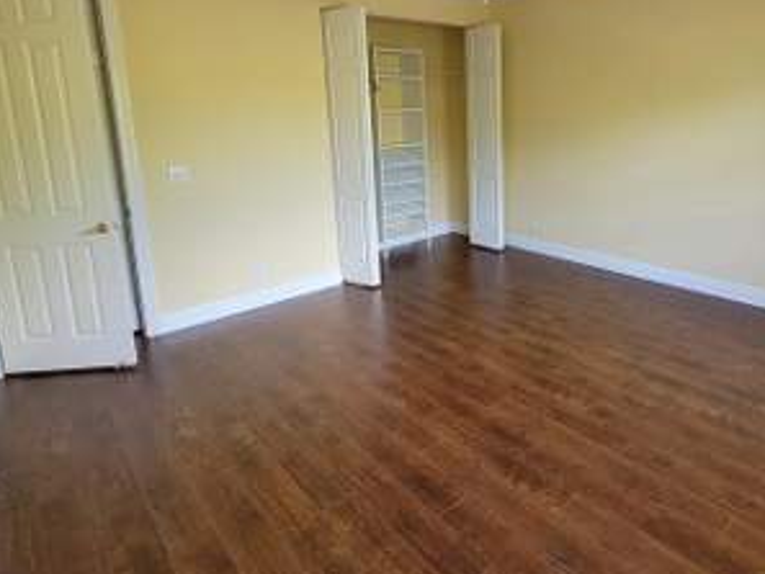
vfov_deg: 61.9
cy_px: 190
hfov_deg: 77.4
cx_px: 484
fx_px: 464
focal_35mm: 21
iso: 250
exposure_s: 1/60
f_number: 2.2
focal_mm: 2.2
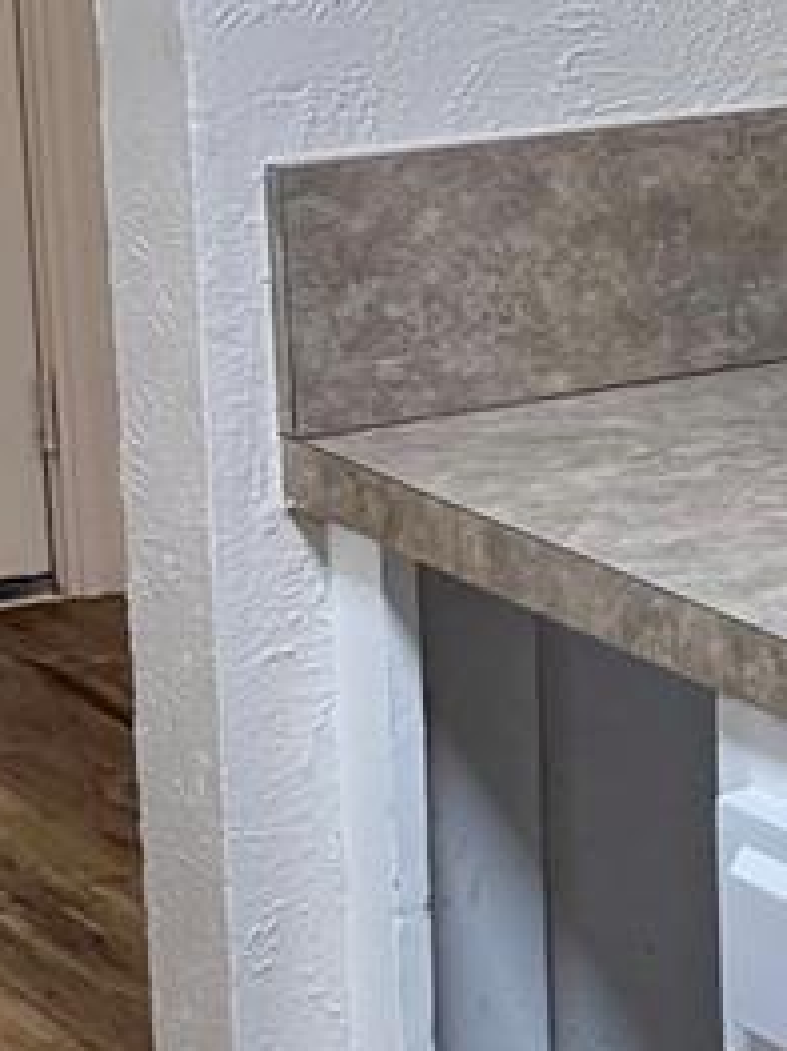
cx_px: 2065
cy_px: 60
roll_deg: -1.1
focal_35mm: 140
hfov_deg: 9.2
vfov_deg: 13.9
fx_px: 4247
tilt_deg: -8.4
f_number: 1.78
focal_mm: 6.76
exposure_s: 1/240
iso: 125
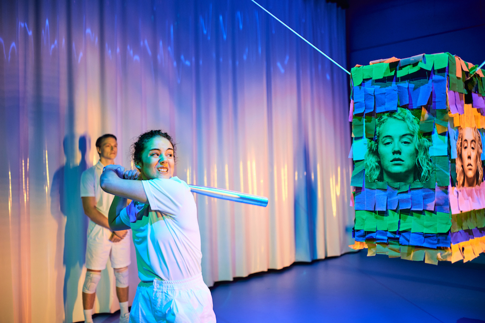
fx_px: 471
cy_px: 162
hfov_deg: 54.4
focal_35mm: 35
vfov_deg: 37.9
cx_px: 242
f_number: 1.4
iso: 160
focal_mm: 23
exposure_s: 1/160
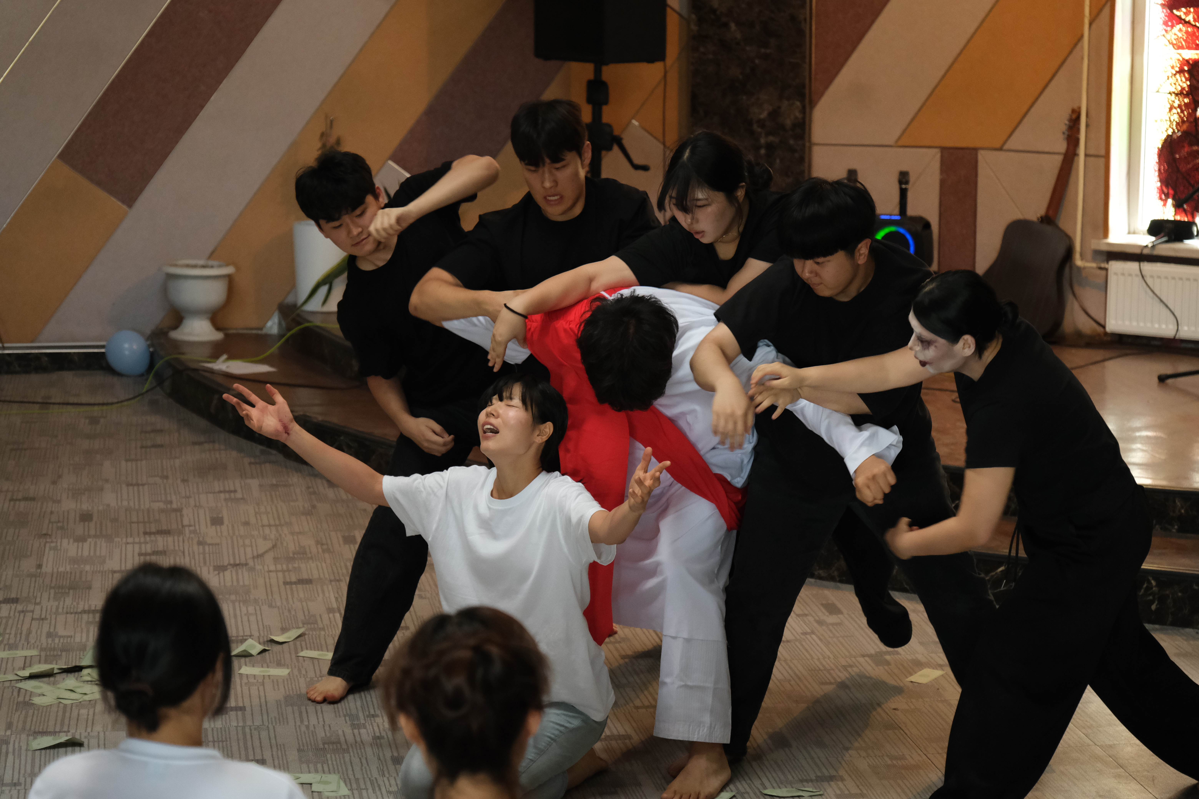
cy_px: 400
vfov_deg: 17.5
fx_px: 2598
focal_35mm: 78
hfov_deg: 26.0
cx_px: 600
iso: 3200
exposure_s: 1/250
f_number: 2.8
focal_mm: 51.8
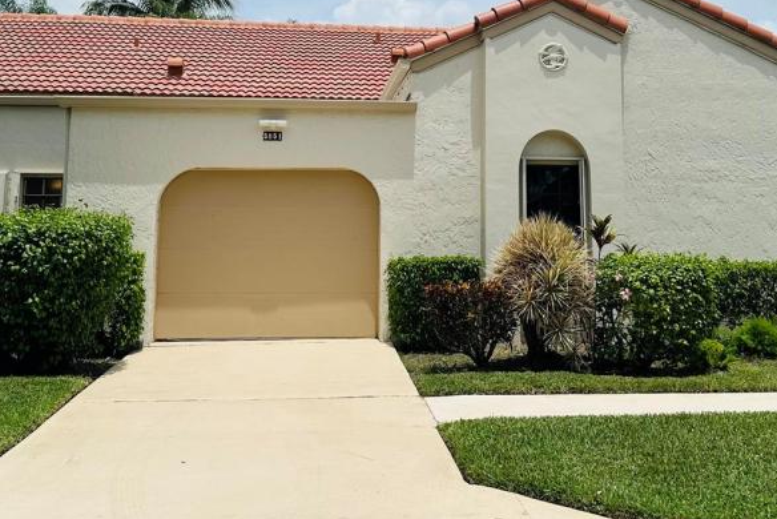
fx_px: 885
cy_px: 108
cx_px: 424
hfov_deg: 47.3
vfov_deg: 31.8
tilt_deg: +7.5
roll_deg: -0.6
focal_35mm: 41
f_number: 1.78
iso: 80
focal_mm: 6.86
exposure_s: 1/8929
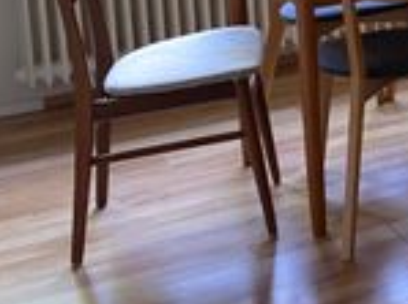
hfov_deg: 15.4
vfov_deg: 13.5
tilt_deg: -8.4
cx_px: 789
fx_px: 1235
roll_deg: -0.1
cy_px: -107
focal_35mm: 105
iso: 640
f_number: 1.8
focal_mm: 4.25
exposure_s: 1/30
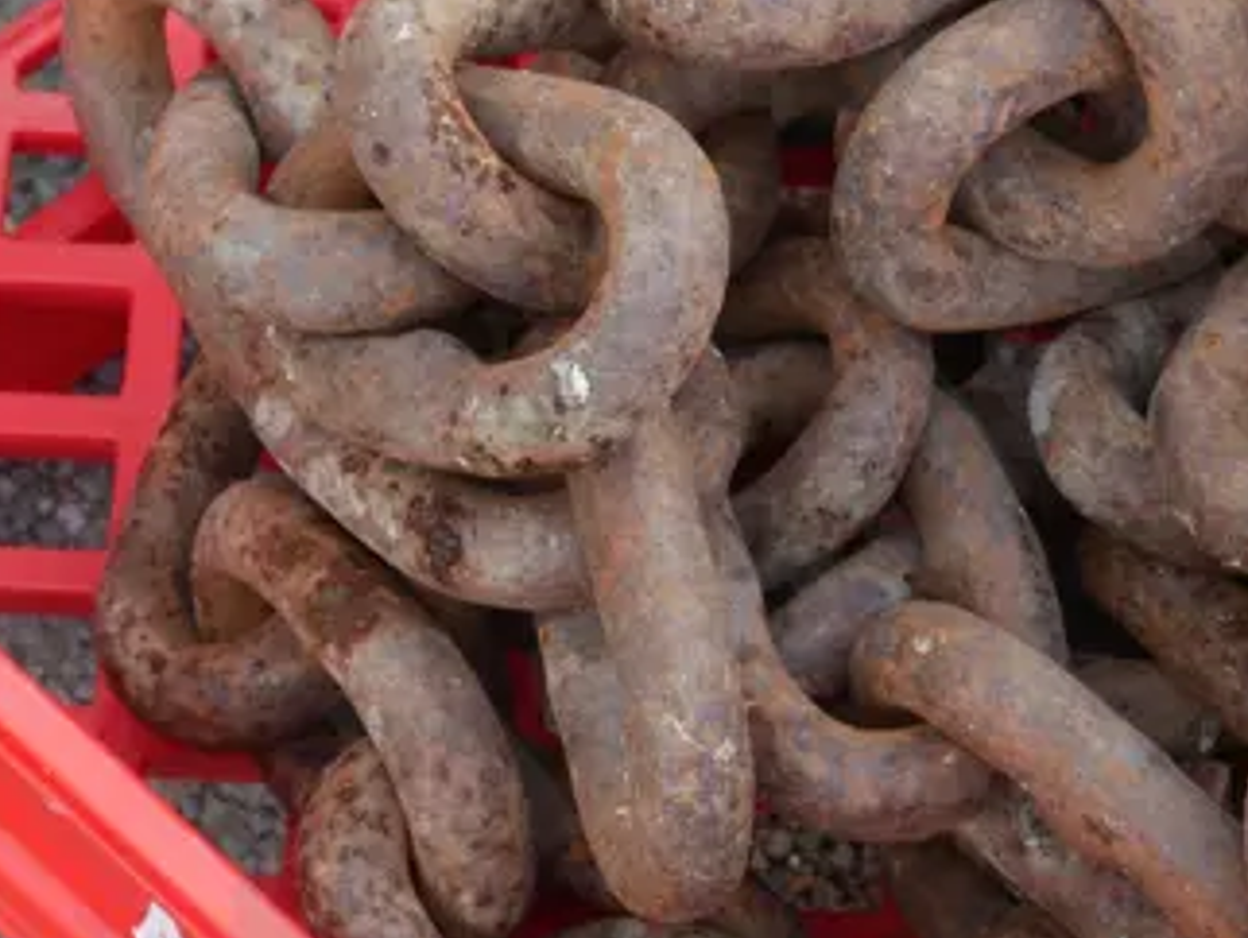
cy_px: 444
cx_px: 942
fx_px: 5737
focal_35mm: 159
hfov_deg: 12.4
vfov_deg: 9.3
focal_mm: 25
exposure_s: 1/60
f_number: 5.3
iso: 200
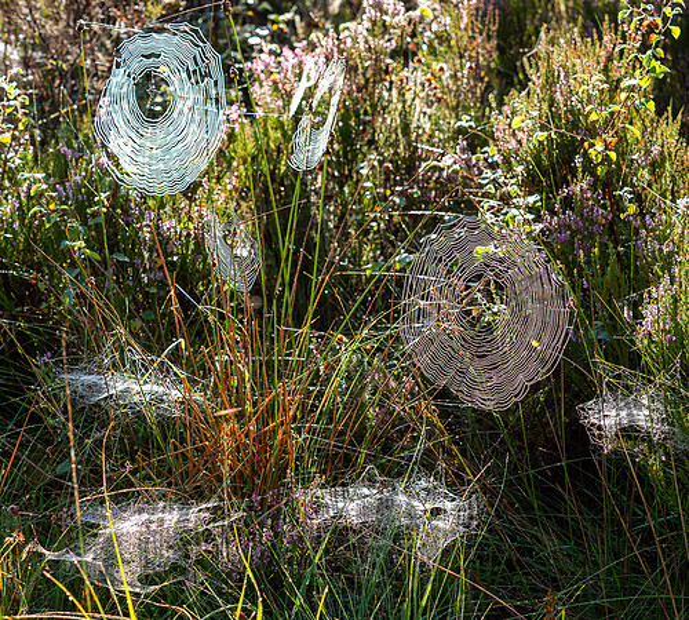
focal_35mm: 173
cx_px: 439
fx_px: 3704
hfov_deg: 10.6
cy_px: 329
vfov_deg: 9.6
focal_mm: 73
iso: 200
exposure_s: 1/250
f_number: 4
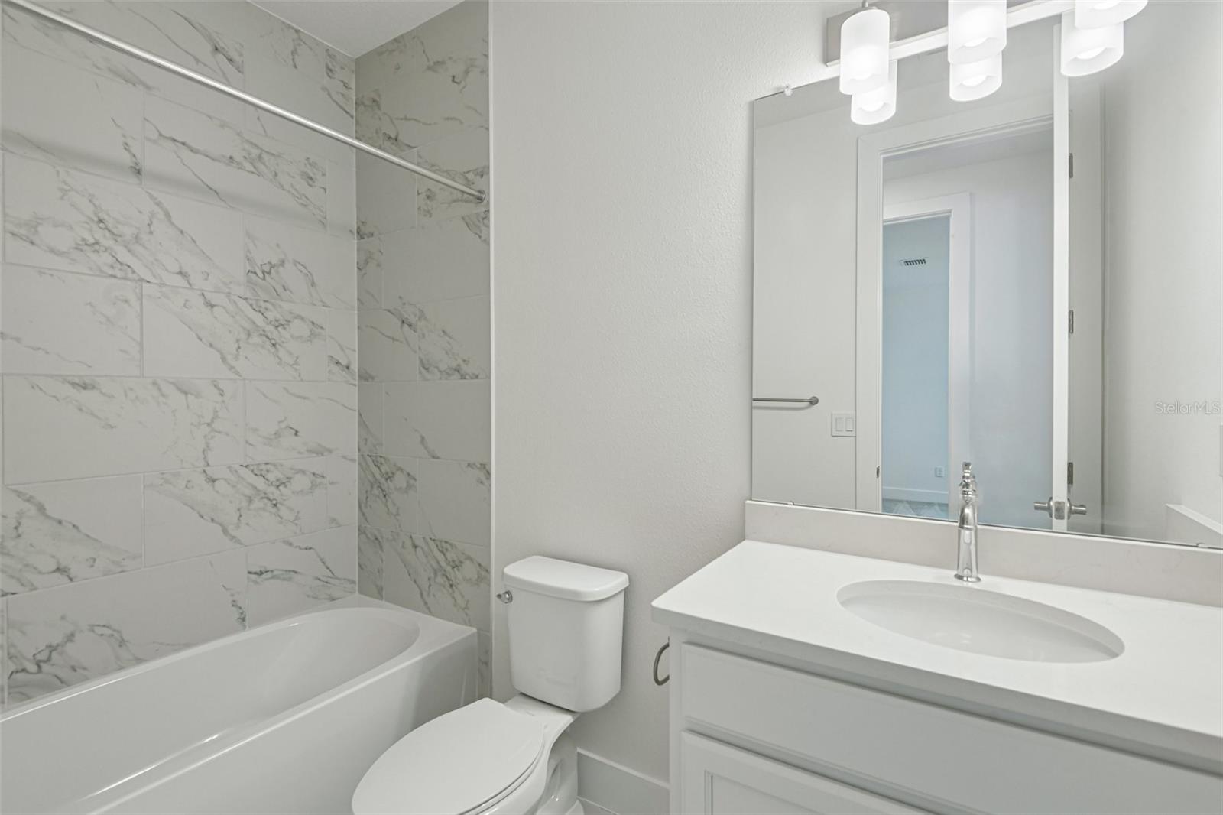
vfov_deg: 73.7
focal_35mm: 16
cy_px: 408
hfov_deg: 96.7
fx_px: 543
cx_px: 612
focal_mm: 16
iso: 400
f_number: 8
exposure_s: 1/25
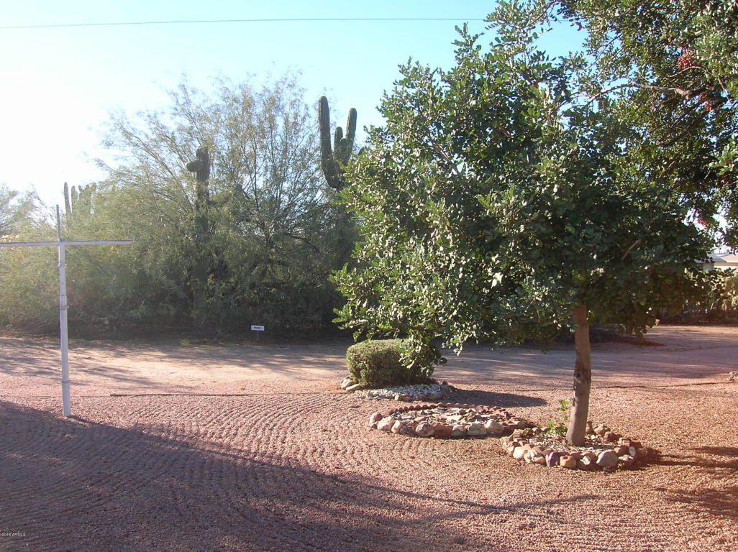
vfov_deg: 41.7
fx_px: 724
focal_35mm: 34
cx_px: 369
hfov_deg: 54.0
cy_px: 276
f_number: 4.9
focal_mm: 5.7
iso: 50
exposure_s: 1/130
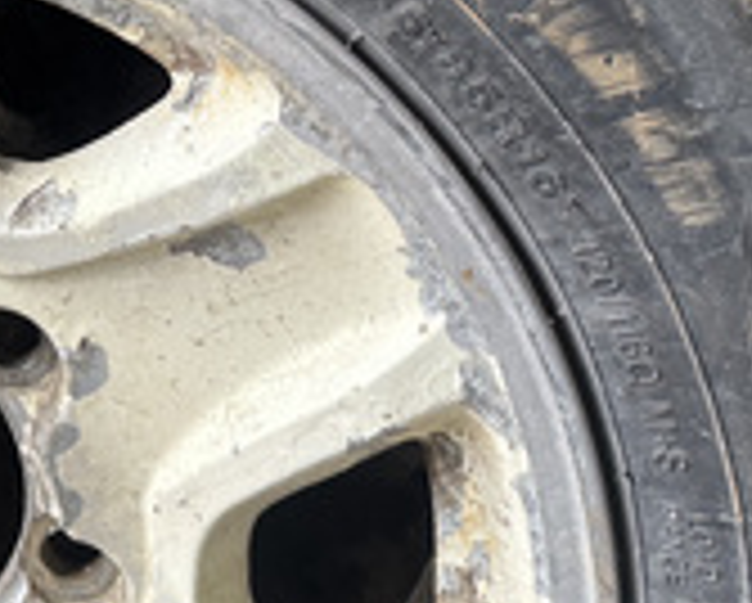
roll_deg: -18.8
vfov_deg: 17.2
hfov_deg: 21.7
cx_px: -45
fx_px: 1872
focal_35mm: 84
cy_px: -194
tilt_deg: -40.9
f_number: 1.78
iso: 200
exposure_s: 1/70
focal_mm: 6.76
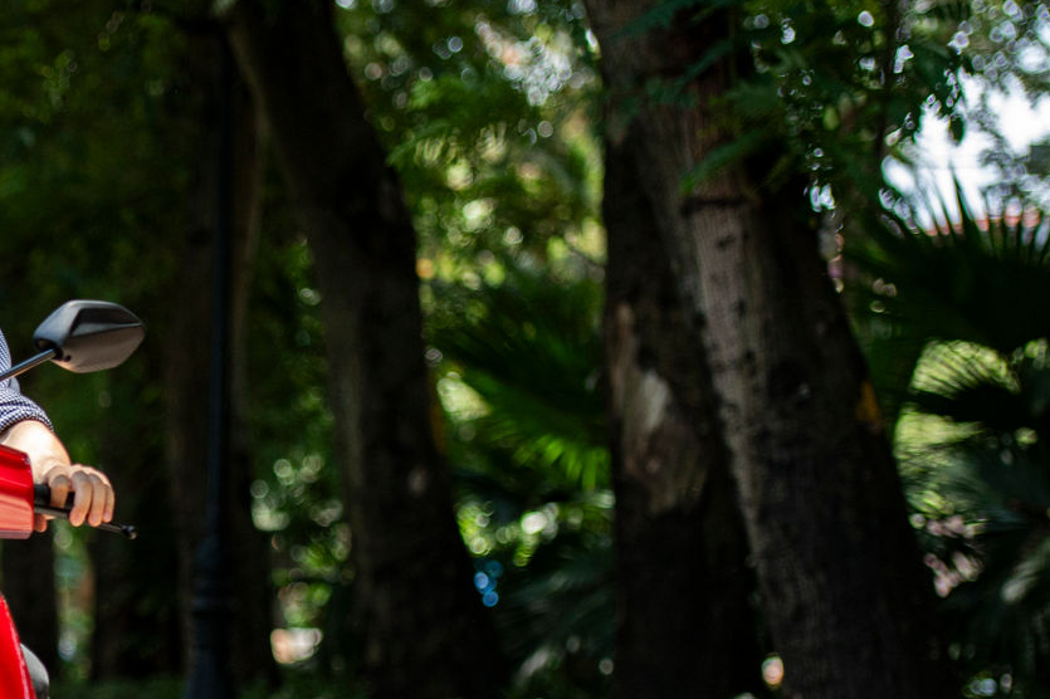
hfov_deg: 9.6
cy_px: 603
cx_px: -151
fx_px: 6151
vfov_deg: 6.5
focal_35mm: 211
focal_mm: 86
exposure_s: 1/400
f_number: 2.8
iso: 500
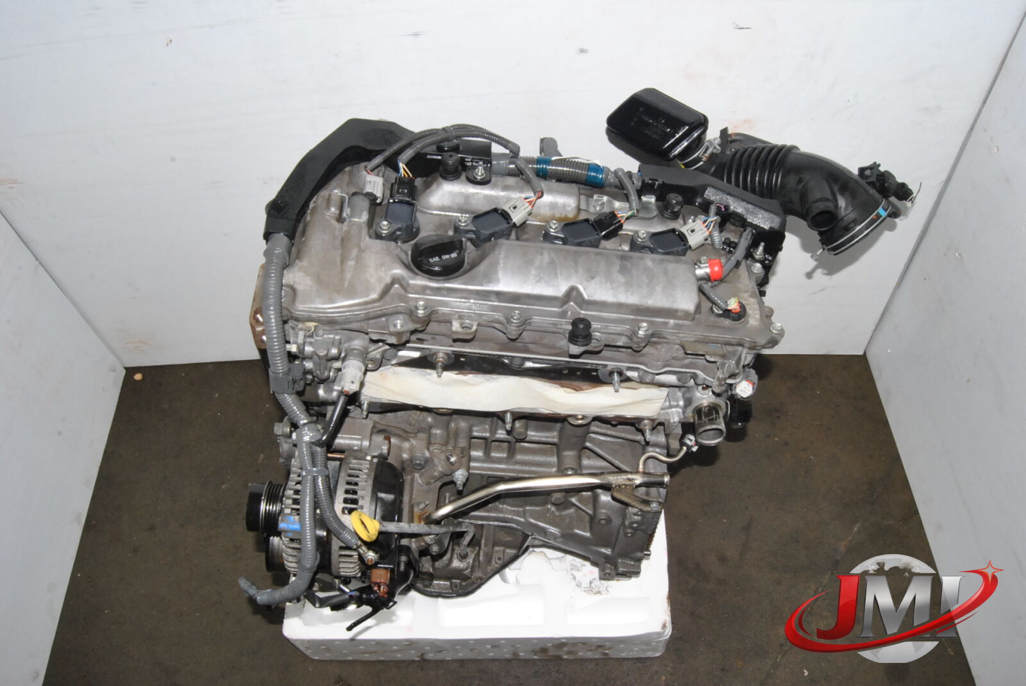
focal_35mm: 27
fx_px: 770
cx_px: 513
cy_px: 343
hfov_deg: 67.3
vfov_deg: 48.0
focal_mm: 18
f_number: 20
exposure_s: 1/200
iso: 800
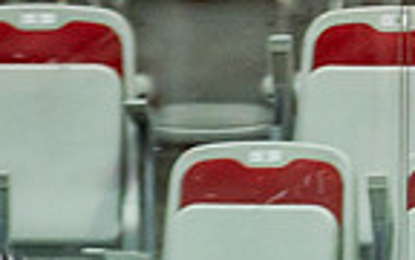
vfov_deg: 1.0
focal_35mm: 1271
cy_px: 580
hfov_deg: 1.6
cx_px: 1067
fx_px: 14375
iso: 1000
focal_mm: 145
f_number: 2.8
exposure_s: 1/640
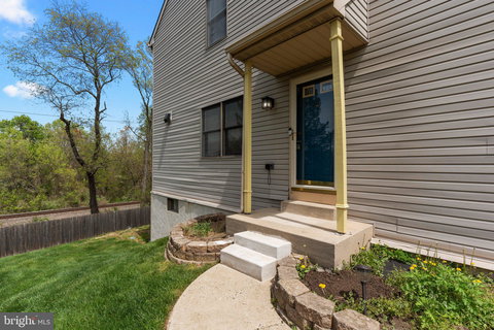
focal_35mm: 17
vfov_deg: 70.4
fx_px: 233
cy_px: 165
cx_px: 247
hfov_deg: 93.3
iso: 640
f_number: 10
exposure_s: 1/2000
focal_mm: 17
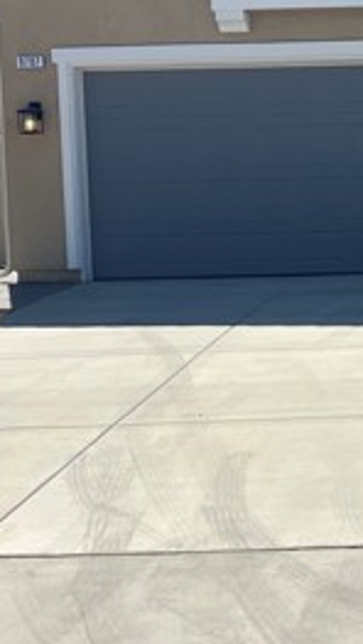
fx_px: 1180
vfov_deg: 30.5
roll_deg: +1.9
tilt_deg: -2.1
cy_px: 257
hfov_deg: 16.4
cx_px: 488
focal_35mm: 69
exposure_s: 1/6211
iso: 50
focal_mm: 5.7
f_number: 1.5
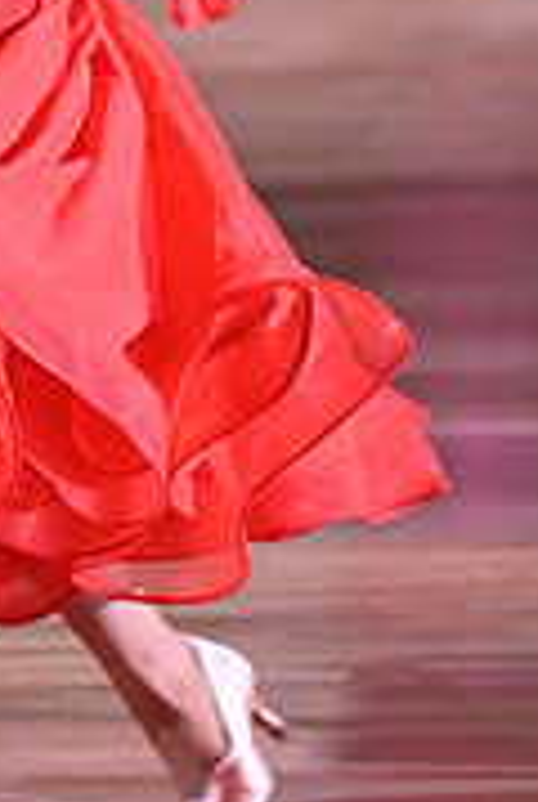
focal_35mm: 517
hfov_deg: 2.7
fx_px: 11544
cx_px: -173
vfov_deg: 4.0
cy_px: -202
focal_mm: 160
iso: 5000
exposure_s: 1/400
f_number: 4
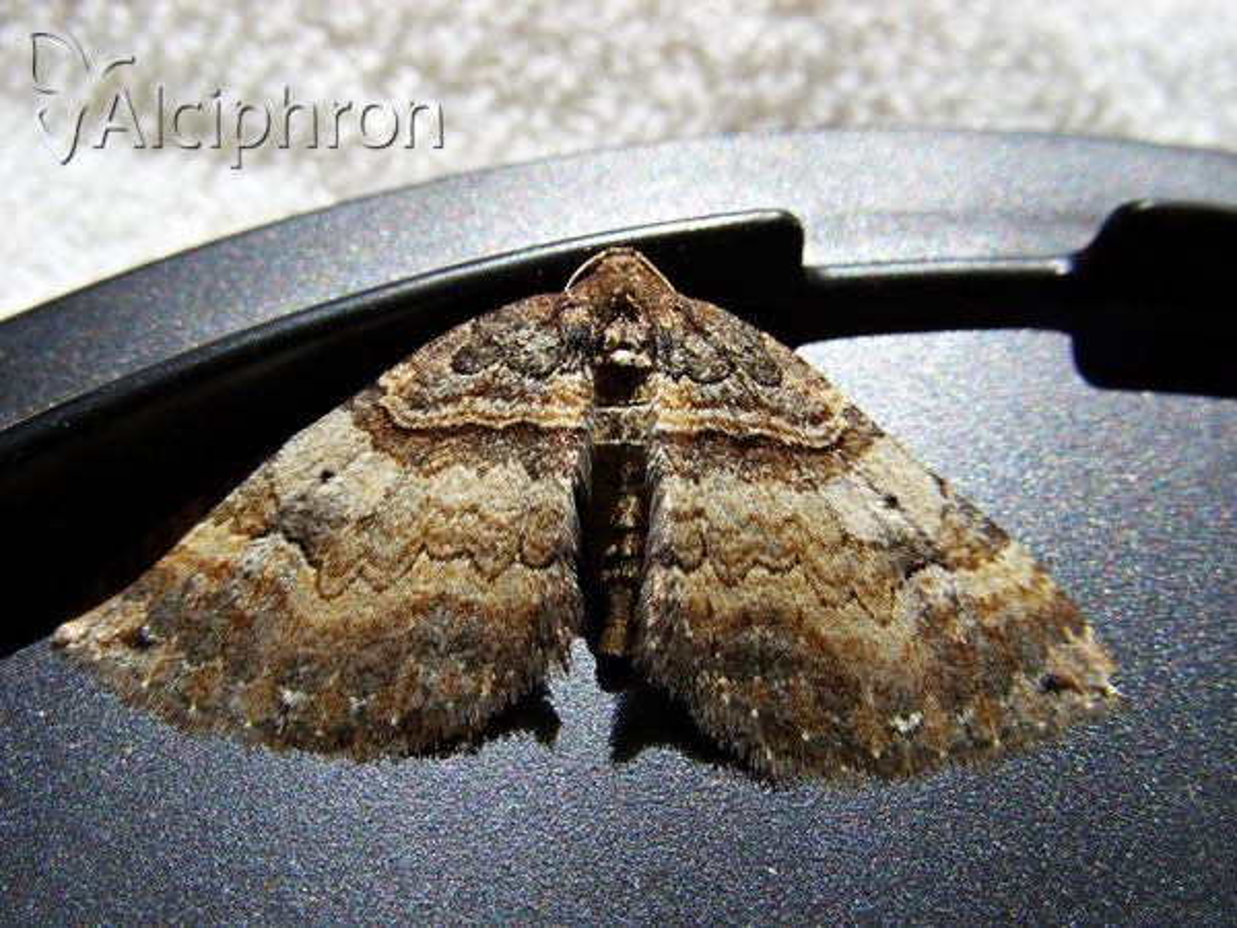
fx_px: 1358
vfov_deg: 37.7
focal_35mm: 38
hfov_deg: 49.0
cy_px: 464
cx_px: 618
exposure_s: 1/272
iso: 100
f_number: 7.4
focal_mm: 7.8
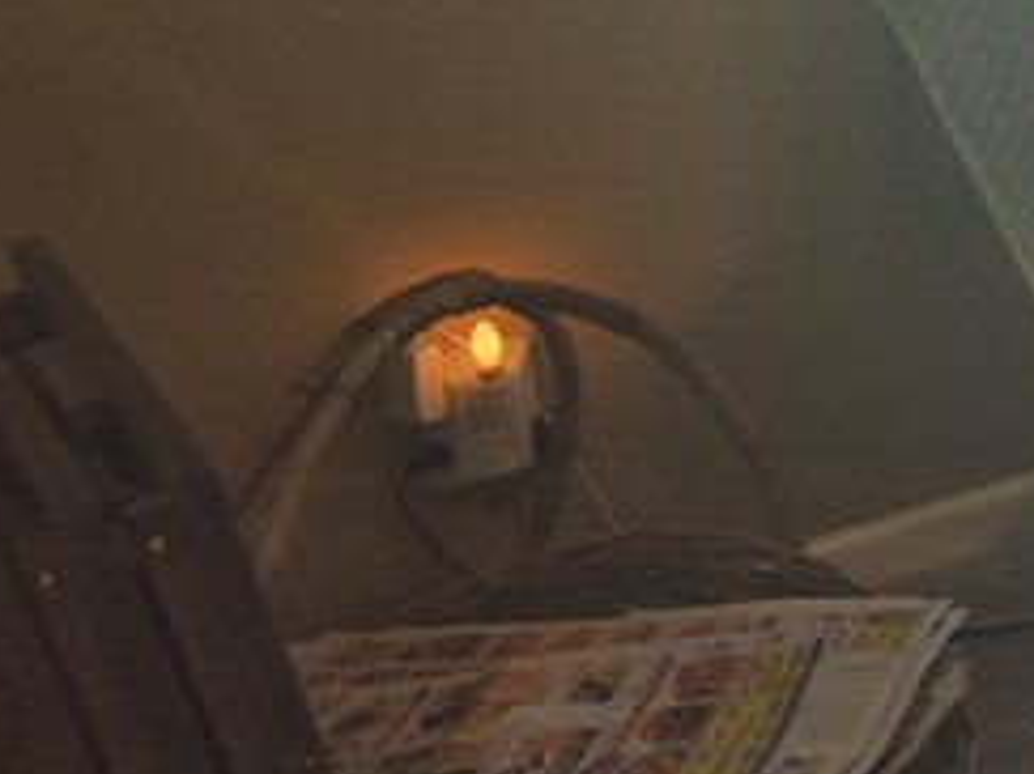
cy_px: -213
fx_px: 2896
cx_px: 2111
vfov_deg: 14.6
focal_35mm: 97
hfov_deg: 15.7
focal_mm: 5.4
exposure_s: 1/60
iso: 25
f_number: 1.8
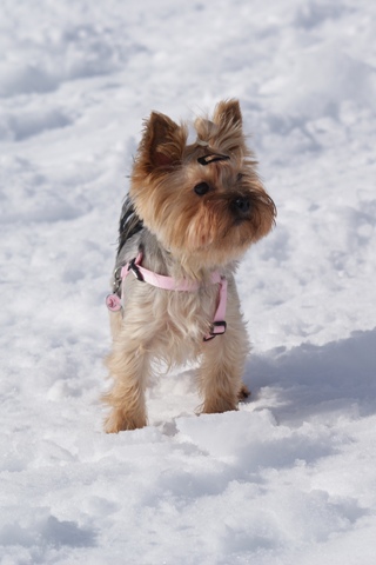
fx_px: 2115
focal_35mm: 135
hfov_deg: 10.2
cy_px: 282
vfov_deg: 15.2
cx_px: 188
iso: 100
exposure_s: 1/1000
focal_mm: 90
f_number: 7.1
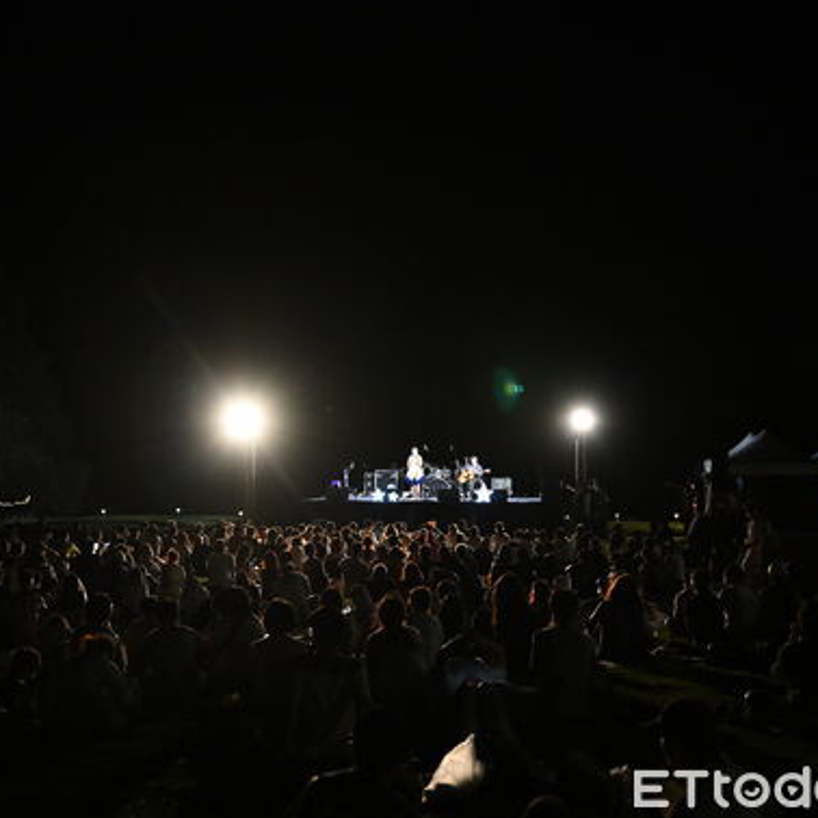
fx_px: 1551
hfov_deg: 29.5
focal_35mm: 58
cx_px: 379
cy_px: 400
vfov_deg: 29.6
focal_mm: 43
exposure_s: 1/60
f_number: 2.8
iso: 4000
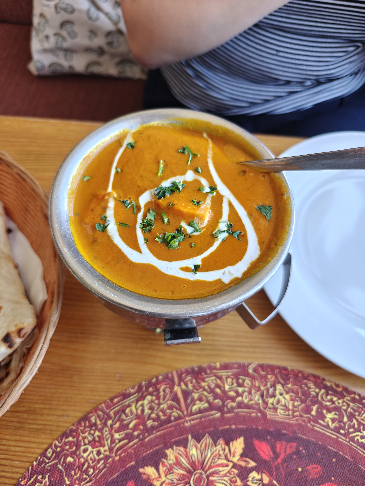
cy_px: 243
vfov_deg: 73.9
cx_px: 182
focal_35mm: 23
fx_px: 323
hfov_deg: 58.9
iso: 200
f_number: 1.6
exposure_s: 1/84
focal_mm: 6.06
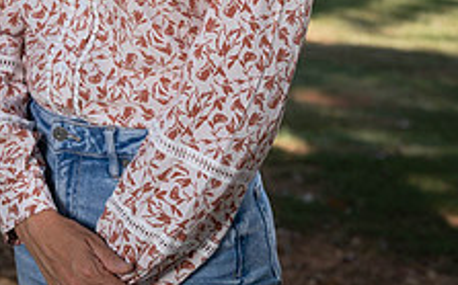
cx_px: 158
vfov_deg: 7.3
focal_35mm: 175
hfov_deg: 12.0
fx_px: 2183
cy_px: -164
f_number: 6.3
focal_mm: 85
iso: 100
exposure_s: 1/160
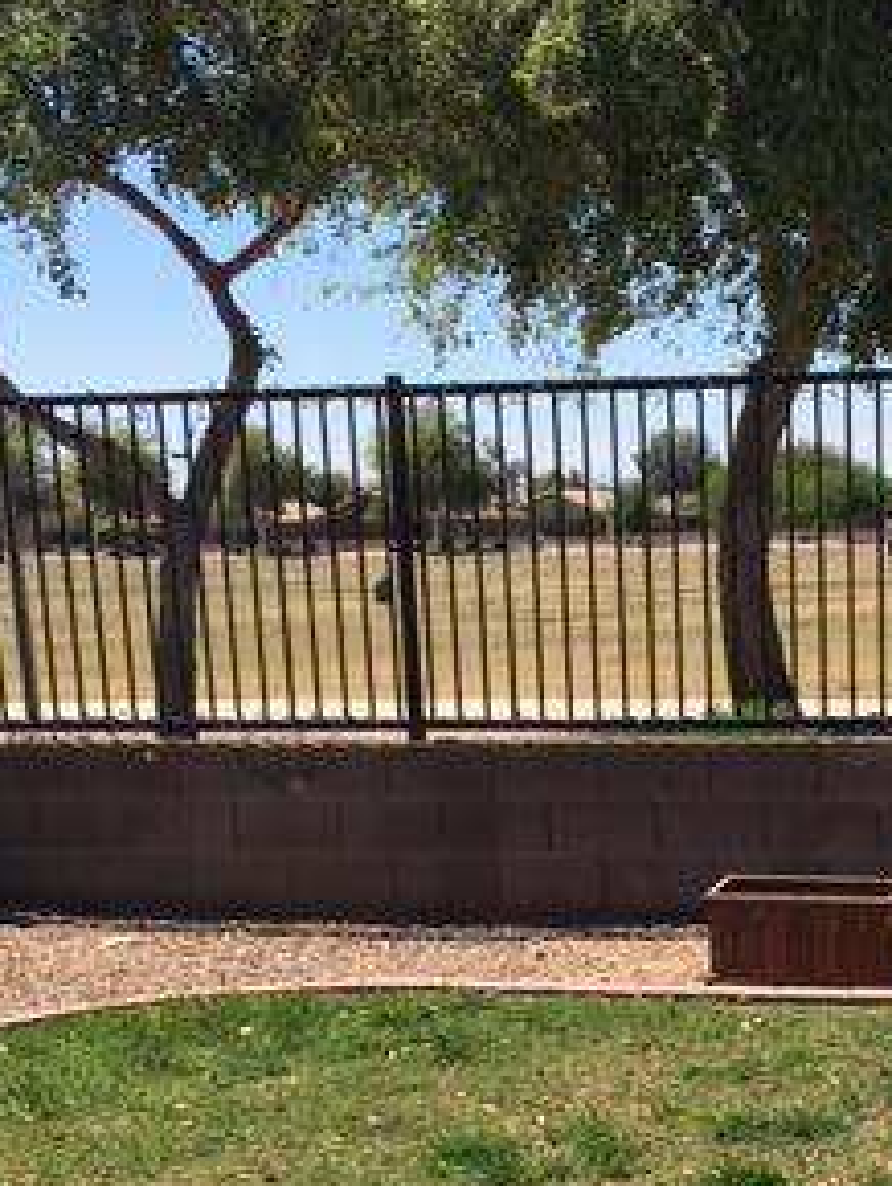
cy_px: 1096
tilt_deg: -13.3
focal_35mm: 64
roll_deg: +1.5
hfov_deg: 22.4
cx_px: 810
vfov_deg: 28.9
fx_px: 2196
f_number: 2.2
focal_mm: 4.15
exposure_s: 1/1789
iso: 25
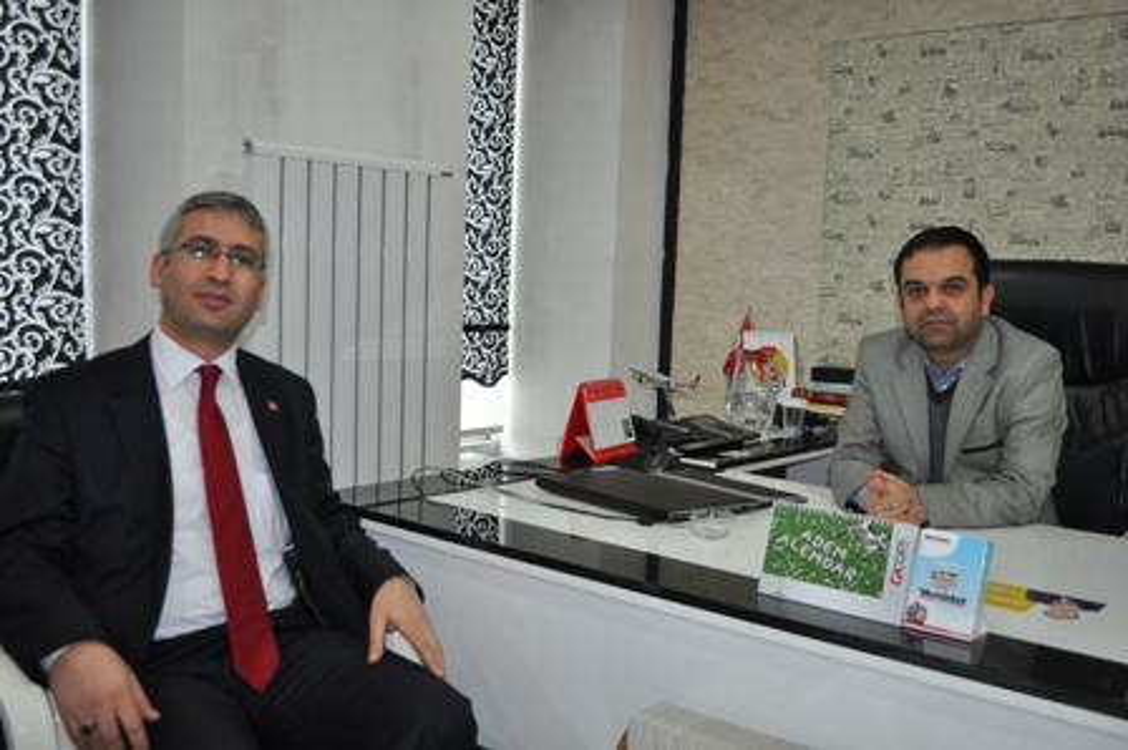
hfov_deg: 53.2
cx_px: 564
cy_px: 375
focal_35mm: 36
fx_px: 1127
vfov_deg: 36.8
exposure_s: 1/60
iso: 800
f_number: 4
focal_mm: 24
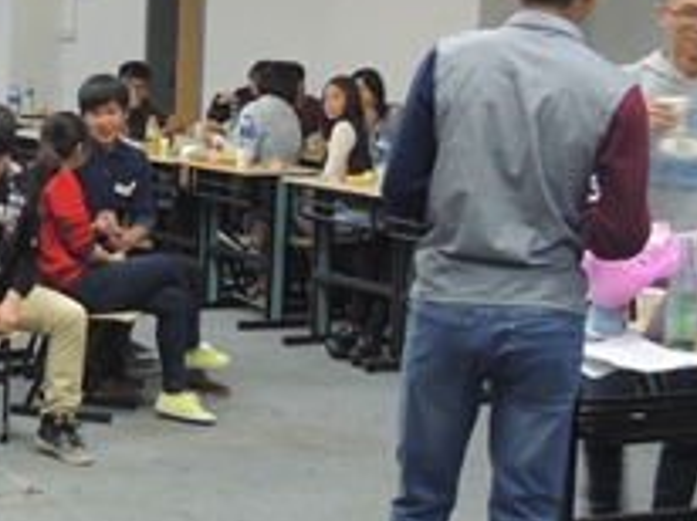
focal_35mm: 96
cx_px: -69
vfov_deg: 15.3
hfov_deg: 19.6
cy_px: 171
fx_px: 1931
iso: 400
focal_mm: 5.8
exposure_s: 1/13
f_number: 3.2
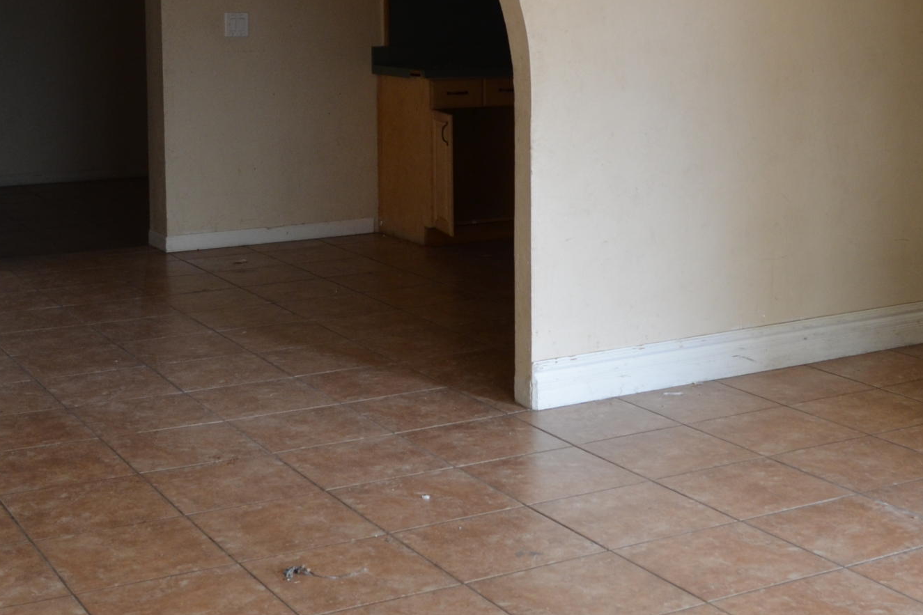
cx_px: 511
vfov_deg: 21.9
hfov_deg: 32.9
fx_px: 1564
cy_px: 88
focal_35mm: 61
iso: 450
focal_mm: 18
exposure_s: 1/60
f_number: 4
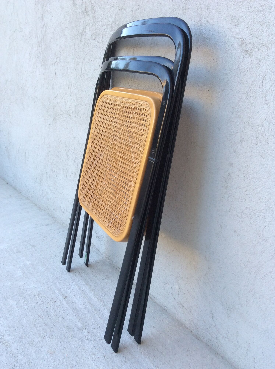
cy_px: 184
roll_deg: -2.5
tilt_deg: -16.8
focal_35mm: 32
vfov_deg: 56.9
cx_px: 138
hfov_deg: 44.1
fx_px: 340
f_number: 2.4
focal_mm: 3.3
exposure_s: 1/100
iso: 50
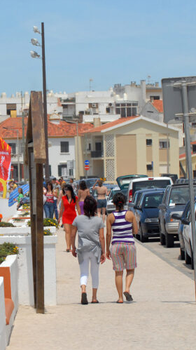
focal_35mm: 225
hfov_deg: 5.4
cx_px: 16
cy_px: 175
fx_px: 2081
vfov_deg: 9.6
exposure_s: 1/1600
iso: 400
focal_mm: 95
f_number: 6.3
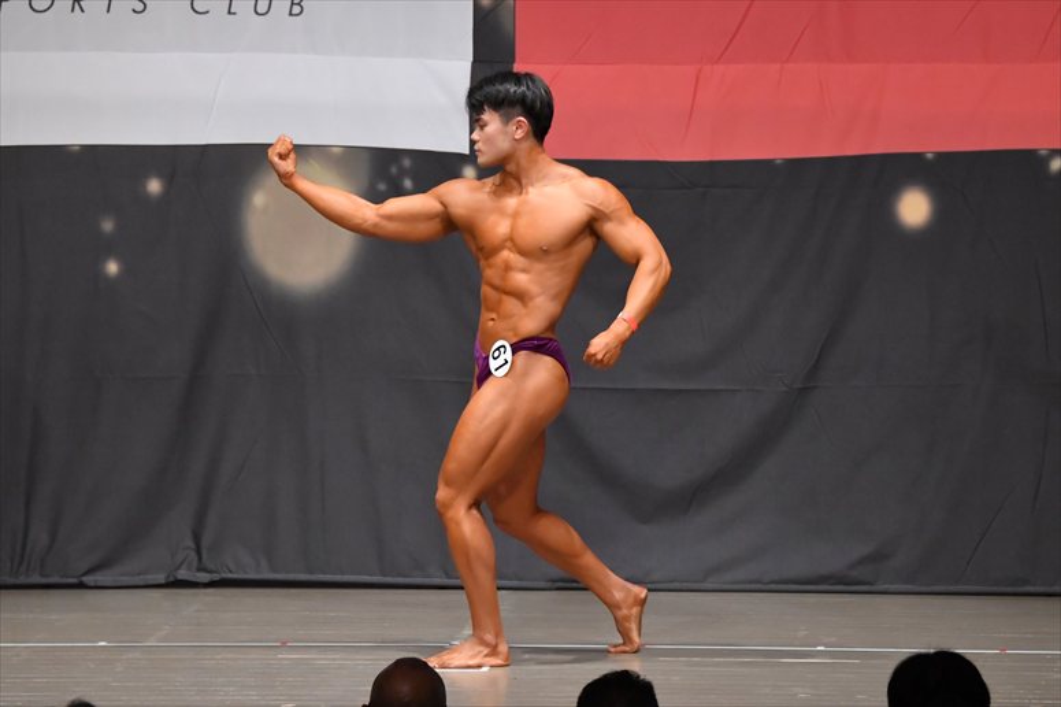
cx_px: 530
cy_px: 354
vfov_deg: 6.1
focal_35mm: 225
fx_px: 6628
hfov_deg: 9.2
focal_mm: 150
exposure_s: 1/400
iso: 6400
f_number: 5.6
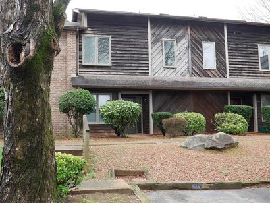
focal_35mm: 39
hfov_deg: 47.7
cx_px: 115
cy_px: 100
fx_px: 304
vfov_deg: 36.9
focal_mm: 16
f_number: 5
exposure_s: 1/125
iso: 200
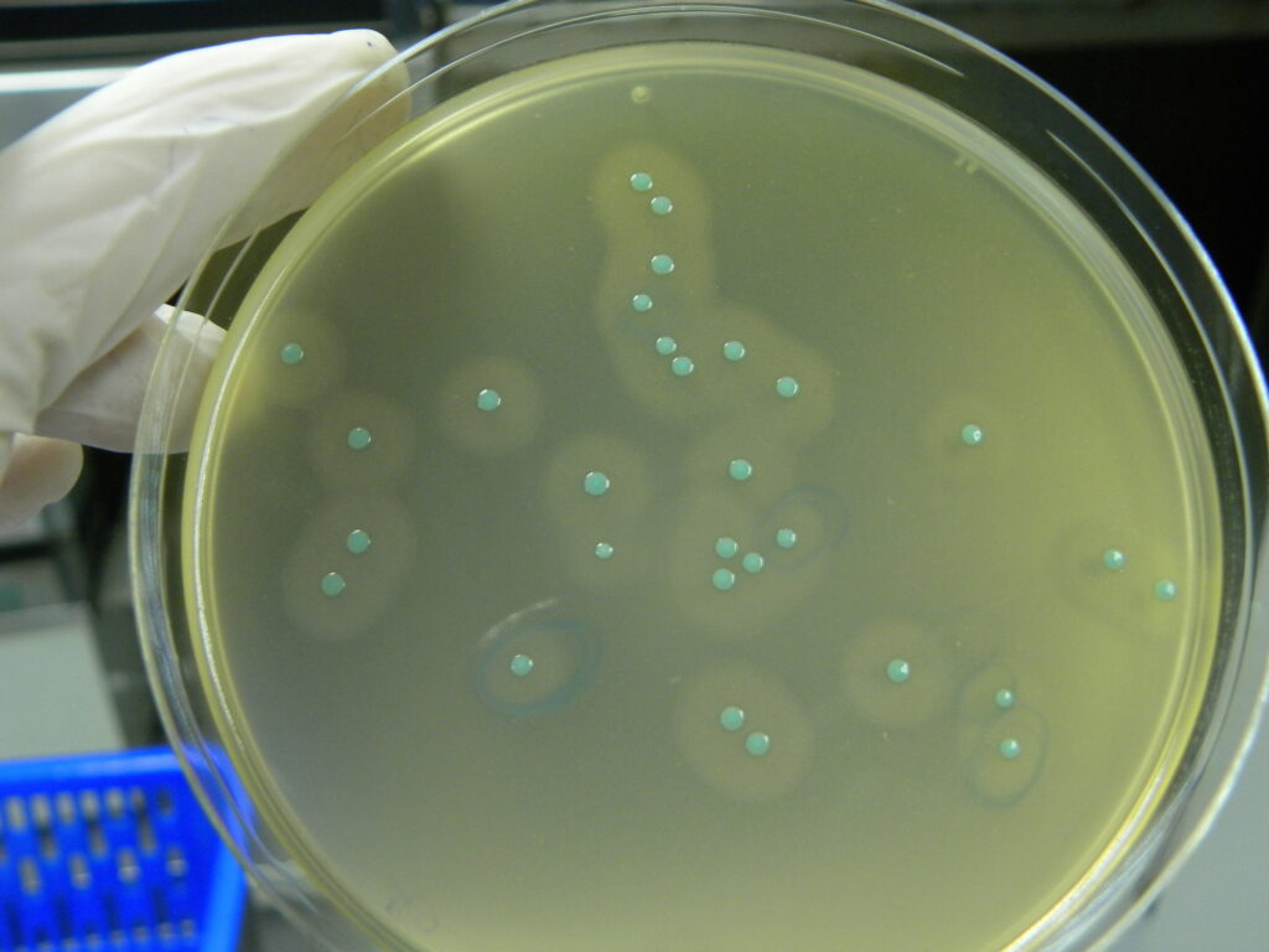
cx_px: 634
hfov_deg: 55.4
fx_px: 1210
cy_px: 476
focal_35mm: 33
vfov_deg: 42.9
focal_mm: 5.9
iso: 200
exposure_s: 1/50
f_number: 2.8
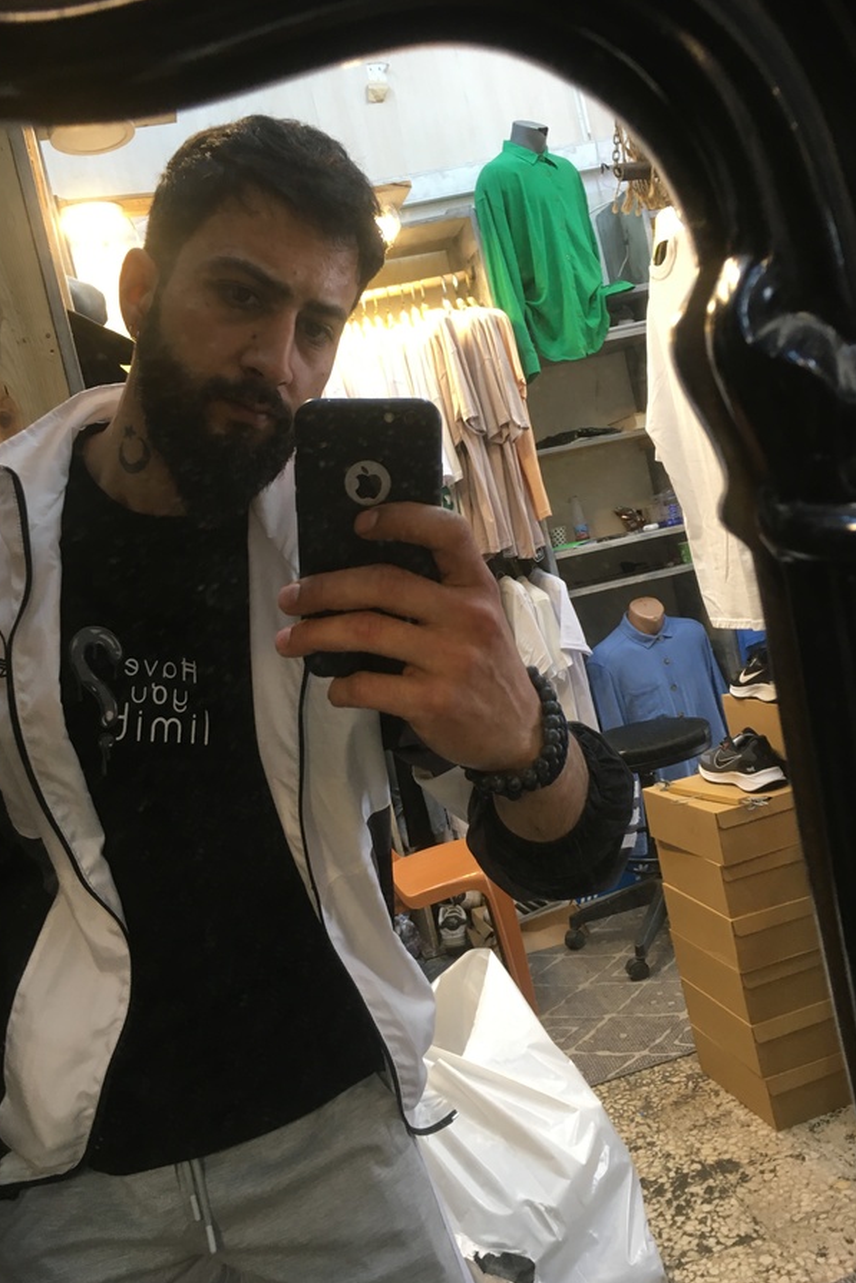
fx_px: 1105
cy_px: 648
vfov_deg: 60.3
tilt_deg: -19.1
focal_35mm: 31
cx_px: 404
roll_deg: +13.9
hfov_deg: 42.3
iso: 100
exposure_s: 1/33
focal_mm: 4.15
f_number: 2.2
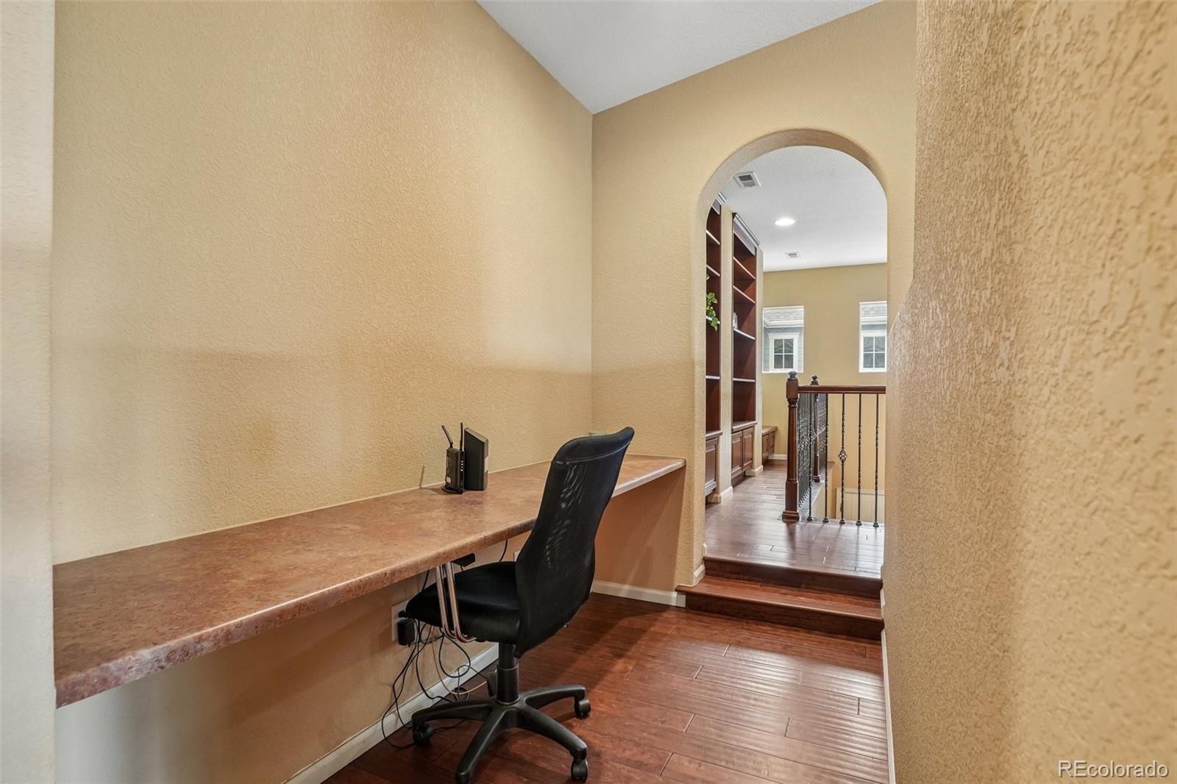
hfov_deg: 95.0
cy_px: 392
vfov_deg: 72.0
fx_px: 539
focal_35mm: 16
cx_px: 588
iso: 500
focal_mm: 11
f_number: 8
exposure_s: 1/6
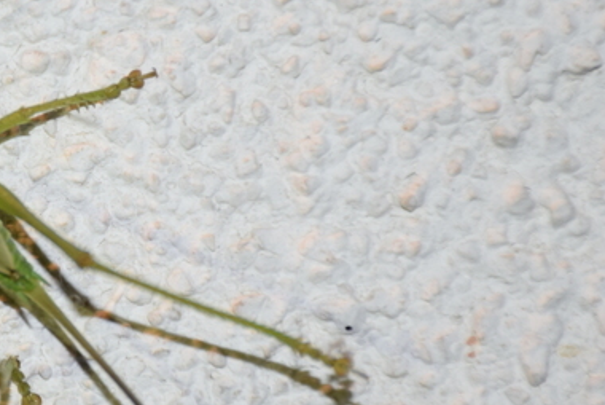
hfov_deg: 3.9
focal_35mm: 530
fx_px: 8913
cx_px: -13
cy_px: 169
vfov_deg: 2.6
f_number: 5.6
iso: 500
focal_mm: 140
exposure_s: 1/60
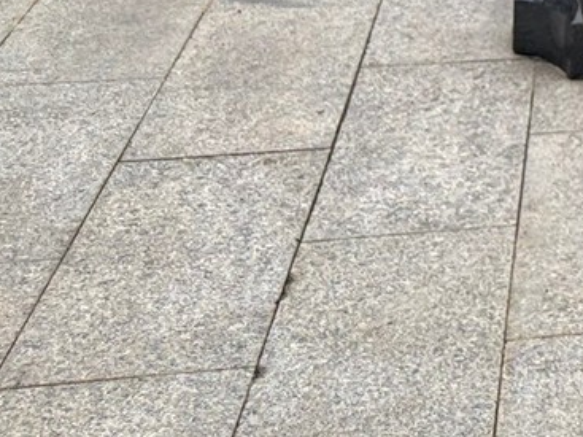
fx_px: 1717
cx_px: 1115
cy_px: -381
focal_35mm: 102
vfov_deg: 13.0
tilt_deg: -11.1
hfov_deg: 15.8
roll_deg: +2.8
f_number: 1.6
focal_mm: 5.96
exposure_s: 1/654
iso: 50
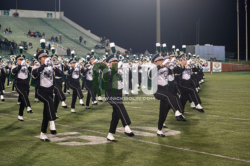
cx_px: 125
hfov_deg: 28.9
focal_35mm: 70
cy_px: 83
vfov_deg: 19.4
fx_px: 486
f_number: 2.8
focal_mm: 70
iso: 1000
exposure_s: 1/500
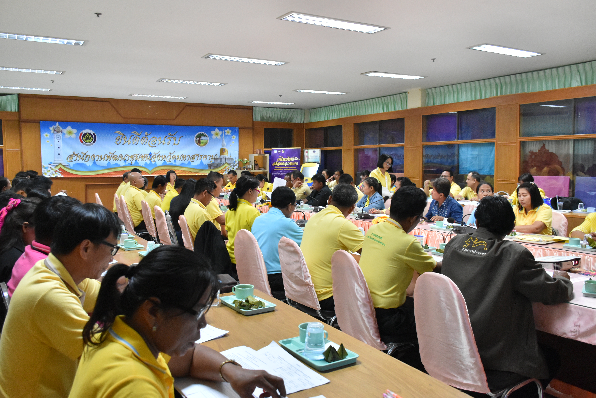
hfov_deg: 61.9
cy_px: 199
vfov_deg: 43.6
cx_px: 298
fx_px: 497
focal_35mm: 30
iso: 2500
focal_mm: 20
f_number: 5.6
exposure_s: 1/125
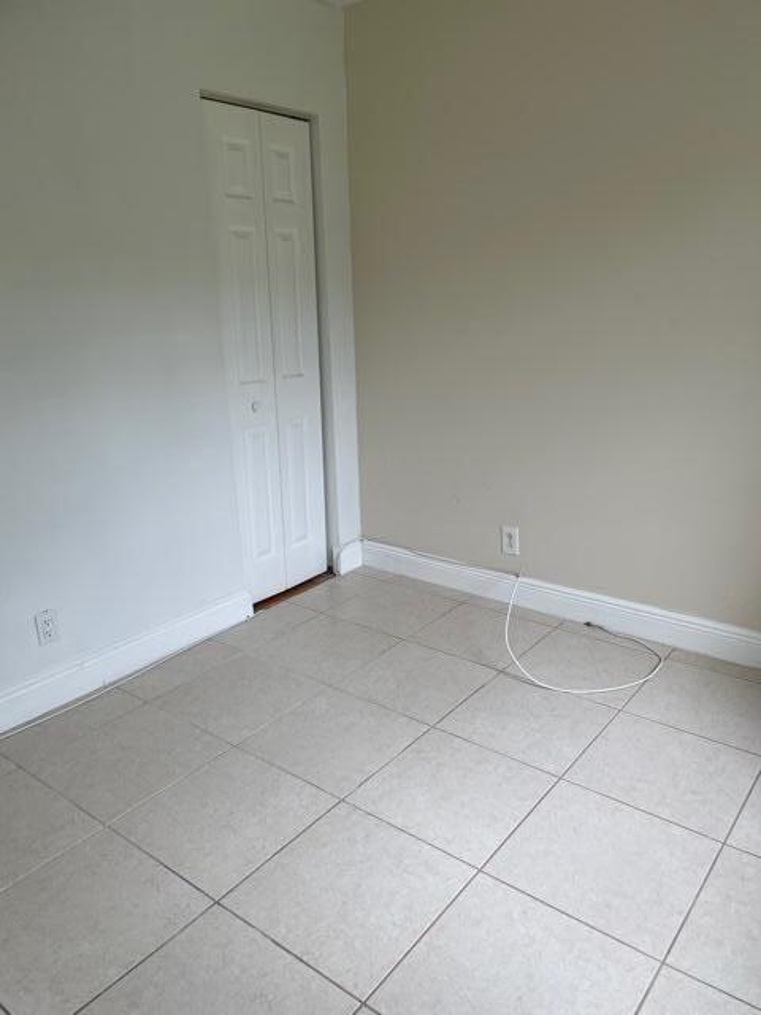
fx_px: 762
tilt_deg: -17.7
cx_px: 380
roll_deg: +1.9
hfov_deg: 53.1
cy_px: 508
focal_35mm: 26
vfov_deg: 67.3
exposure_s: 1/120
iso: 32
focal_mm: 4.2
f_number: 1.6
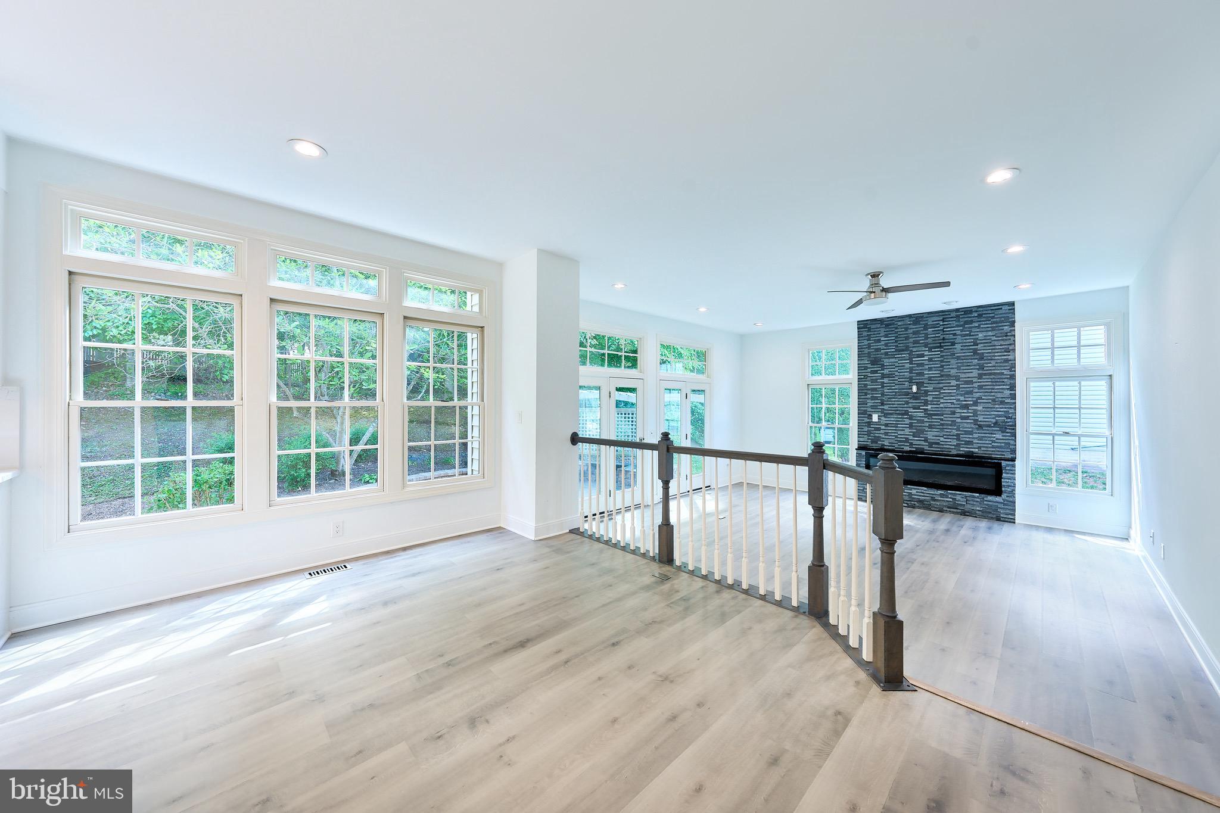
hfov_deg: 112.6
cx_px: 610
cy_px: 406
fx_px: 407
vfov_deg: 90.0
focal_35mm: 12
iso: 250
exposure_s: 1/160
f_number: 7.1
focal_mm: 12
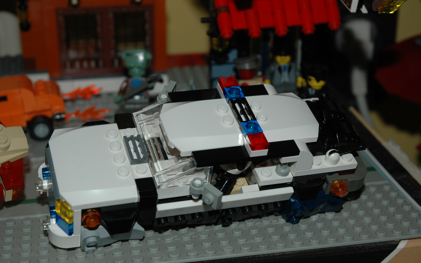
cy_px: 127
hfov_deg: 27.8
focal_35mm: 74
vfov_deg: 17.6
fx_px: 849
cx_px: 212
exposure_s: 1/60
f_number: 6.3
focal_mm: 48
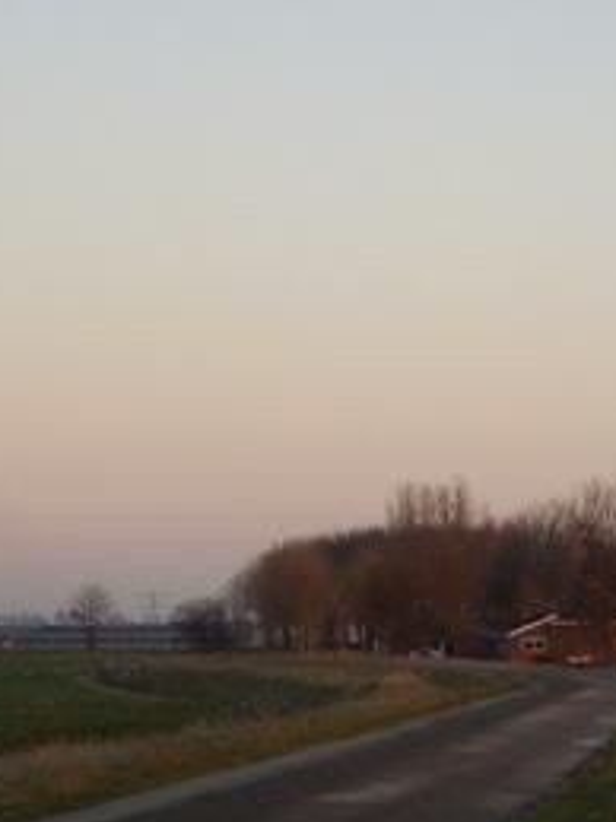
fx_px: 2232
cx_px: 435
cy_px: 549
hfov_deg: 15.7
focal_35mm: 94
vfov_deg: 20.8
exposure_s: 1/160
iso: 100
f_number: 2.8
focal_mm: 7.9
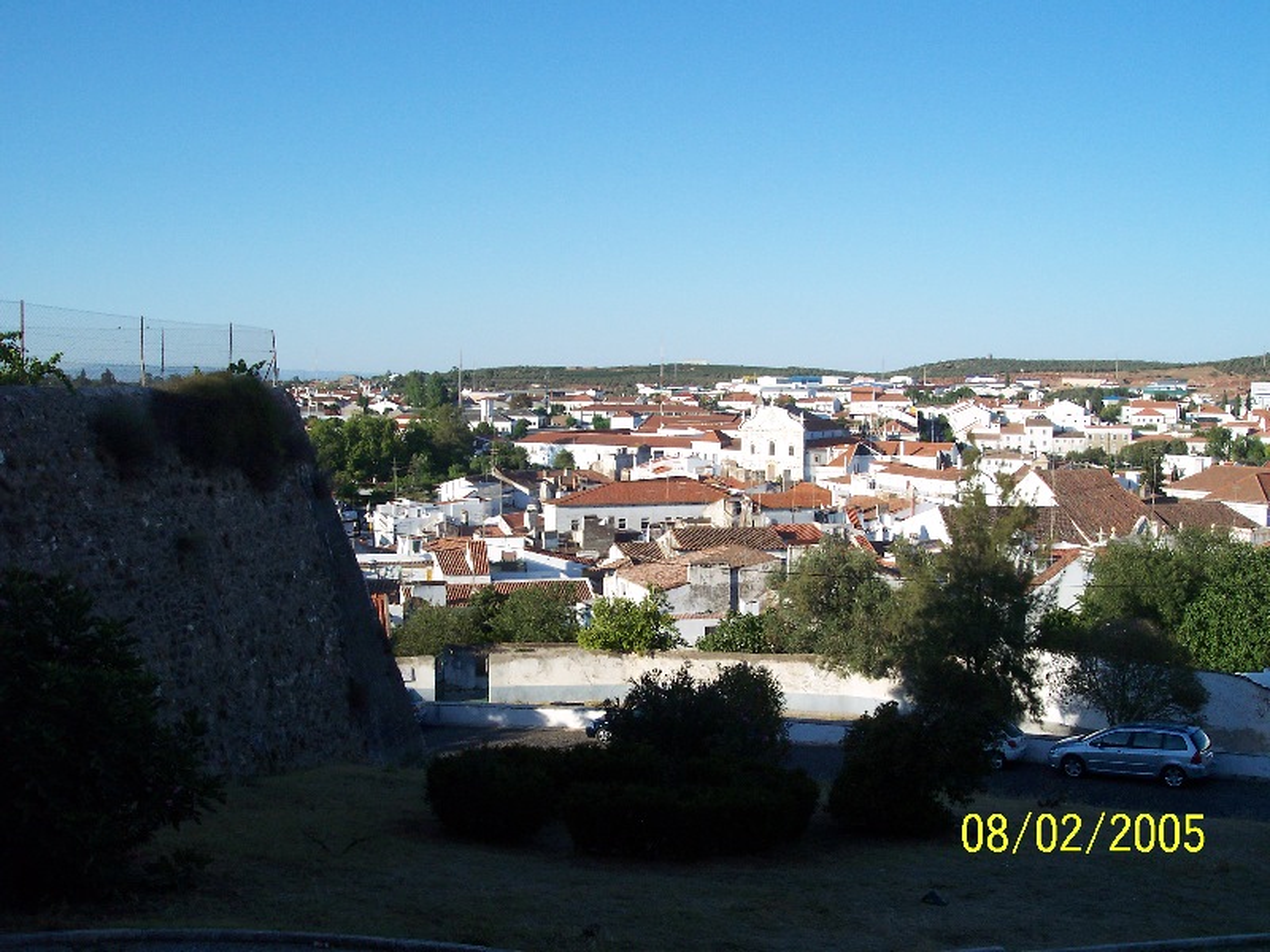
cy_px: 476
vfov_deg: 37.7
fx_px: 1394
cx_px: 635
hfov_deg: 49.0
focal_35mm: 38
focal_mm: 8
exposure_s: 1/500
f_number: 4.8
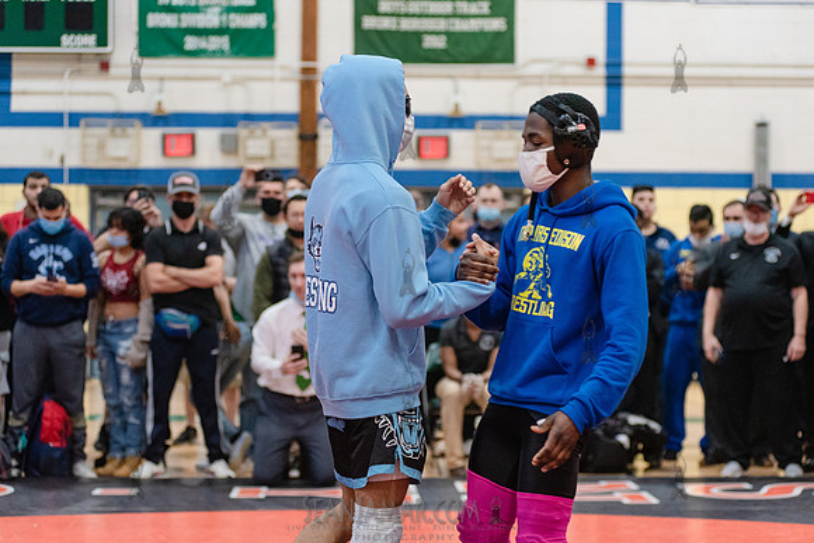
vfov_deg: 16.9
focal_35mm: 81
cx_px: 407
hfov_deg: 25.1
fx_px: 1829
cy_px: 272
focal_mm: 80
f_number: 3.5
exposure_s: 1/400
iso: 4000
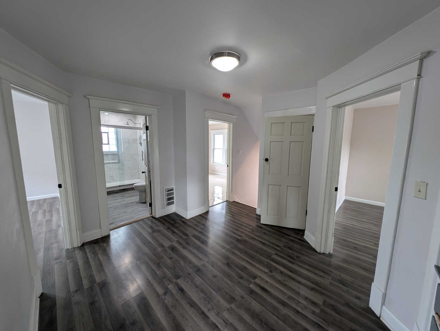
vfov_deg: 94.7
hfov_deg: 110.5
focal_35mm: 12
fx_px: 153
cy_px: 166
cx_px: 220
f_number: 1.95
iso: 44
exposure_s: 1/30
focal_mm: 2.23
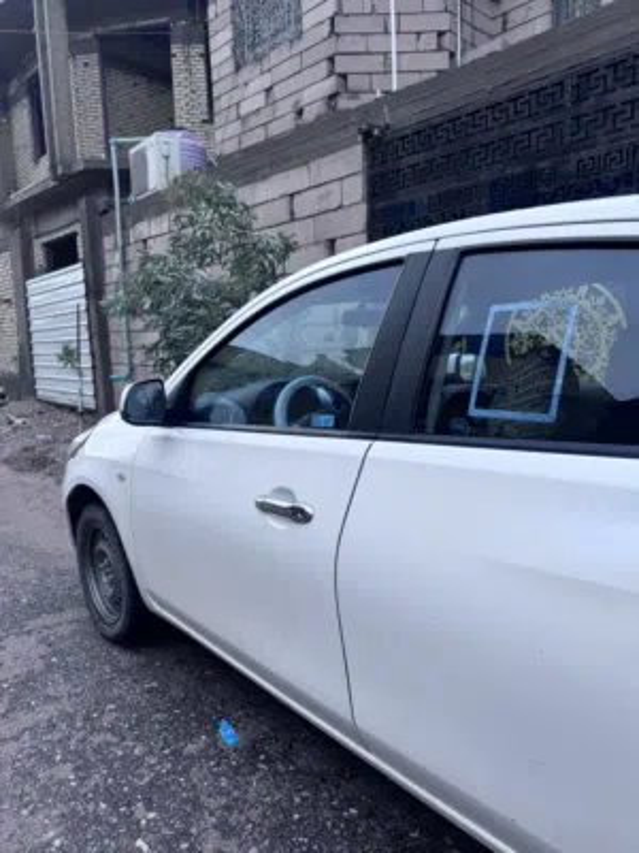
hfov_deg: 56.8
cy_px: 426
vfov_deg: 71.6
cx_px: 320
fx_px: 591
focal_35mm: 24
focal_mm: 6.76
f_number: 1.78
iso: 80
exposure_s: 1/678
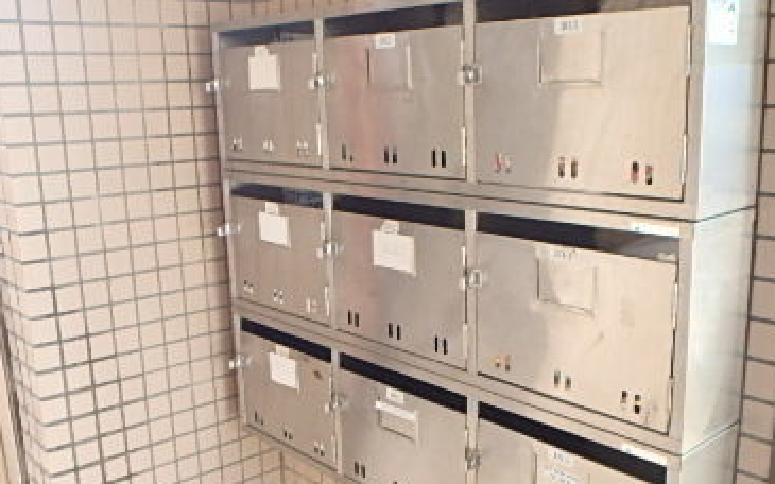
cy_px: 304
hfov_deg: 50.3
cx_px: 431
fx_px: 824
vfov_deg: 32.6
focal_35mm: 39
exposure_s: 1/30
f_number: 3.5
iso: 250
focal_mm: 3.7
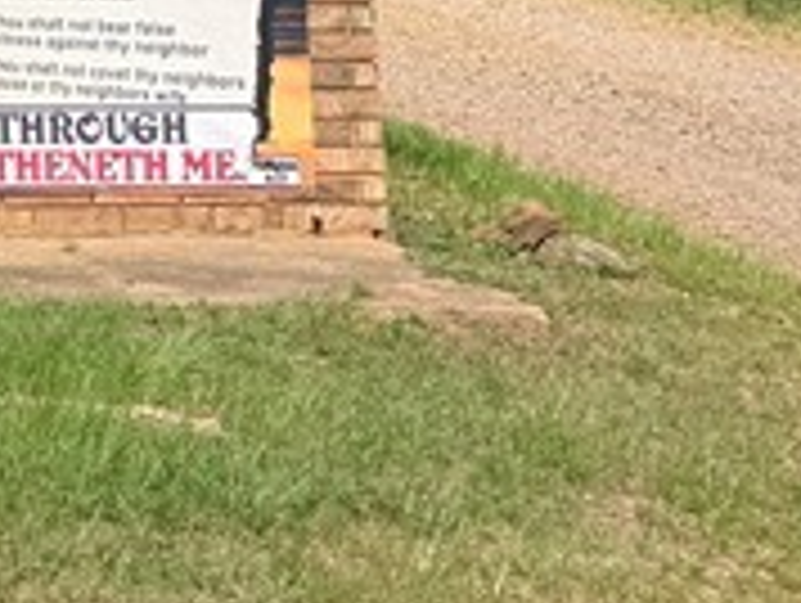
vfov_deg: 10.1
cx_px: -1184
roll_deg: -0.4
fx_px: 3198
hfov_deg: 11.5
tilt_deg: +3.4
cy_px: -526
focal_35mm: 138
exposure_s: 1/3584
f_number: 1.78
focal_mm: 6.76
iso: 80
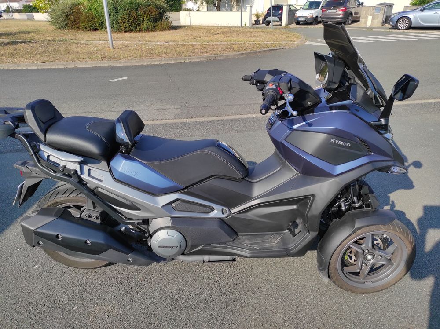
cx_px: 220
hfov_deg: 69.4
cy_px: 164
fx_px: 317
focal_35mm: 25
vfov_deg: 54.8
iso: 100
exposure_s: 1/2097
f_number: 1.89
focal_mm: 5.43
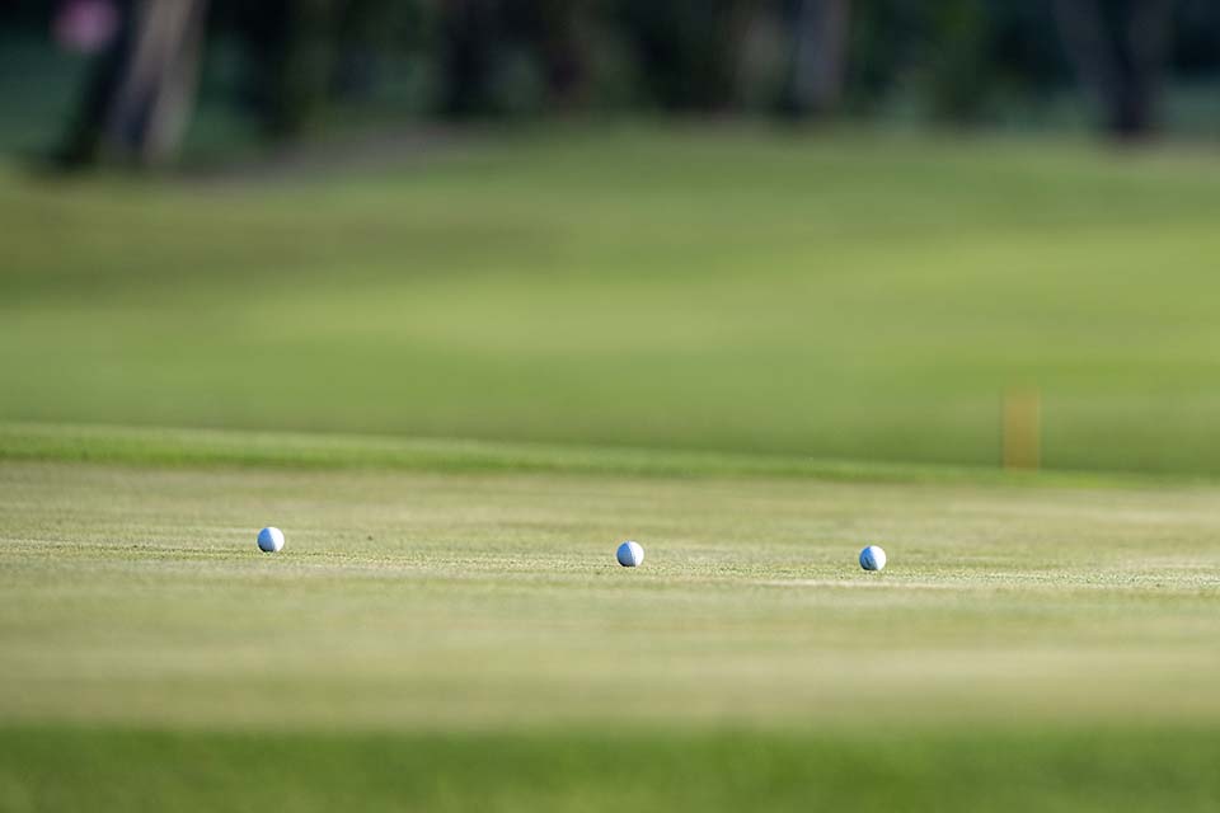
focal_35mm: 400
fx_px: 13554
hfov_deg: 5.2
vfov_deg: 3.4
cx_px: 610
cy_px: 406
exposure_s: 1/2000
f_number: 4.5
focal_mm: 400
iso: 280
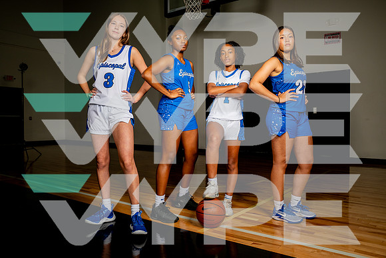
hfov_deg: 58.7
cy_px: 129
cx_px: 193
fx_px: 343
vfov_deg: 41.1
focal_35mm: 32
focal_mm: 32
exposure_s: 1/500
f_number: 8
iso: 250
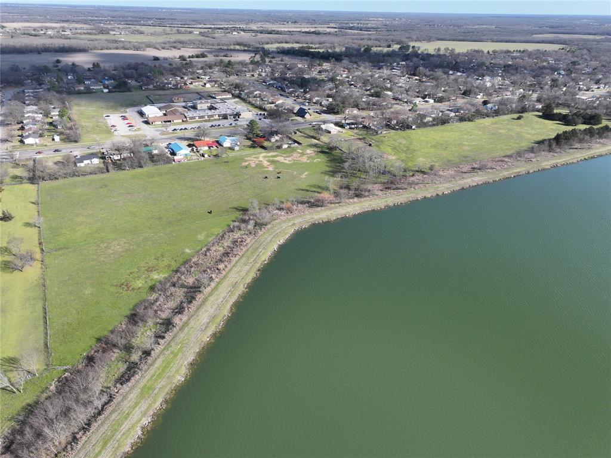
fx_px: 423
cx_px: 306
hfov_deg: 71.6
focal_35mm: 24
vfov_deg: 56.8
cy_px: 229
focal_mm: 12.29
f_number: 2.8
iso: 130
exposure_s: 1/1000
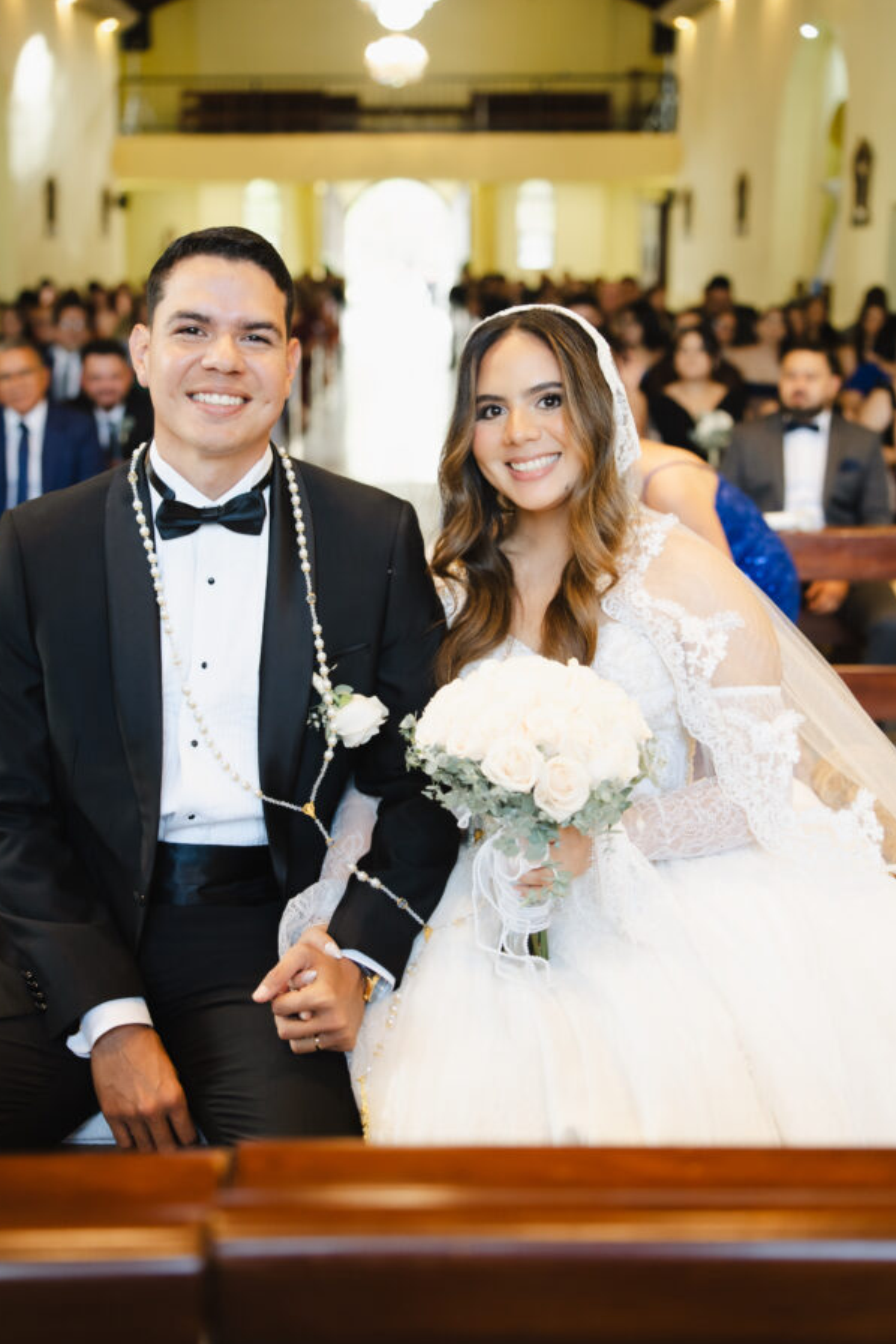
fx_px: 1492
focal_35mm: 40
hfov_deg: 33.4
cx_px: 393
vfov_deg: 48.4
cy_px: 596
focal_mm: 35
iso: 1000
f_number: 2.2
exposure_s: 1/200
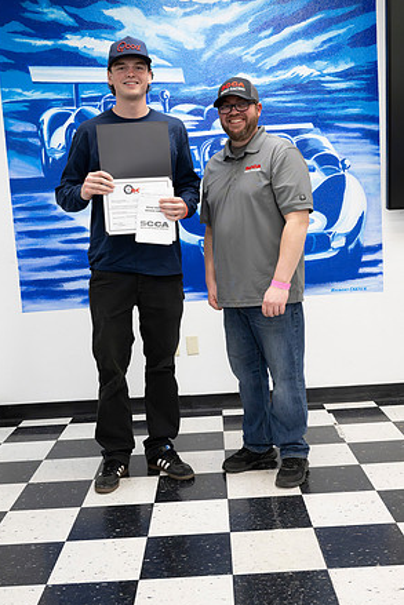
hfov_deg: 33.4
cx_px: 199
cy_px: 305
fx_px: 673
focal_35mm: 40
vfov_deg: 48.4
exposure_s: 1/250
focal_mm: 39
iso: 11400
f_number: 7.1
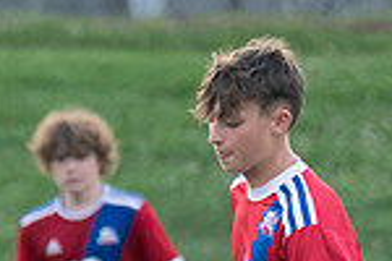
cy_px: 348
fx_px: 17258
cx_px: 167
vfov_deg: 0.9
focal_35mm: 1585
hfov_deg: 1.3
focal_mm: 200
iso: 1600
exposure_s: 1/1250
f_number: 4
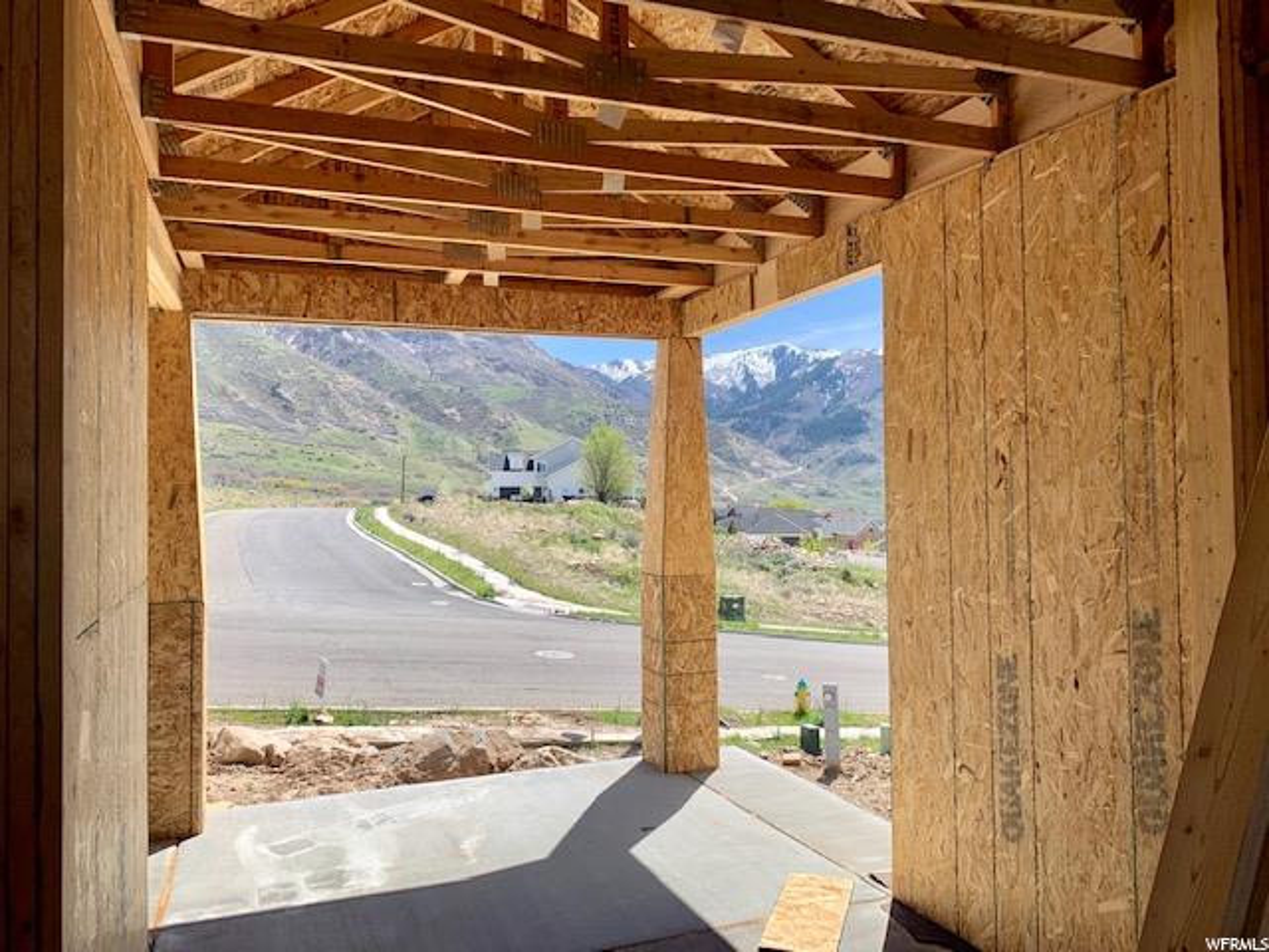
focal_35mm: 26
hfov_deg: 67.3
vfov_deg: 53.1
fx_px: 953
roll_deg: +0.5
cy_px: 476
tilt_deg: +2.8
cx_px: 634
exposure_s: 1/1689
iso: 25
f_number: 1.8
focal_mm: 4.25
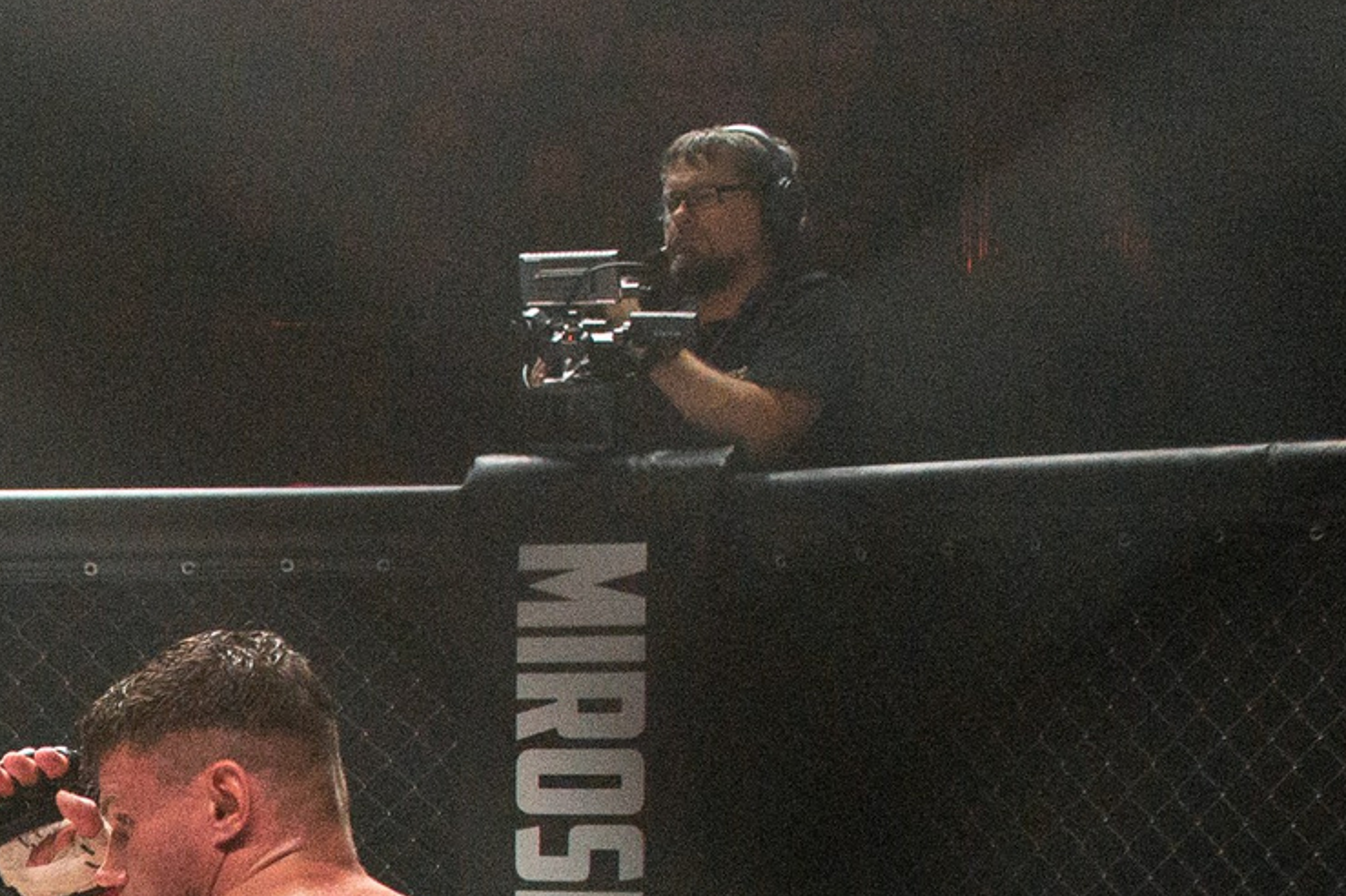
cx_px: -461
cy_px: 1283
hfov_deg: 14.1
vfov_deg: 9.6
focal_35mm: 139
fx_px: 5194
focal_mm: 38
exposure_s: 1/4000
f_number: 4
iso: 2000
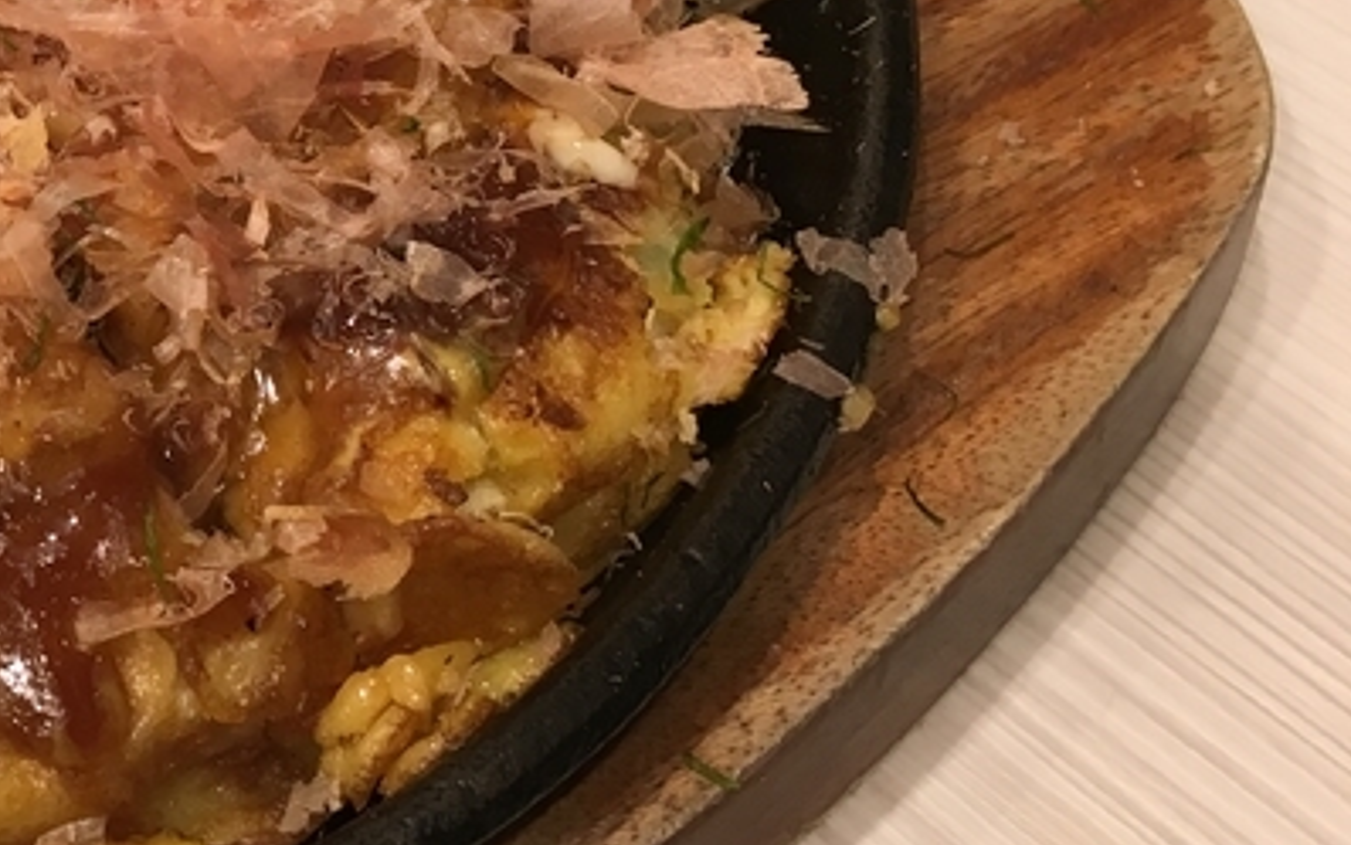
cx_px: -319
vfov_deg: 16.3
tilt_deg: -46.8
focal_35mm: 79
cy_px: 51
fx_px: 2910
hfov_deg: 23.6
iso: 50
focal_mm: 4.15
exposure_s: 1/30
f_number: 2.2
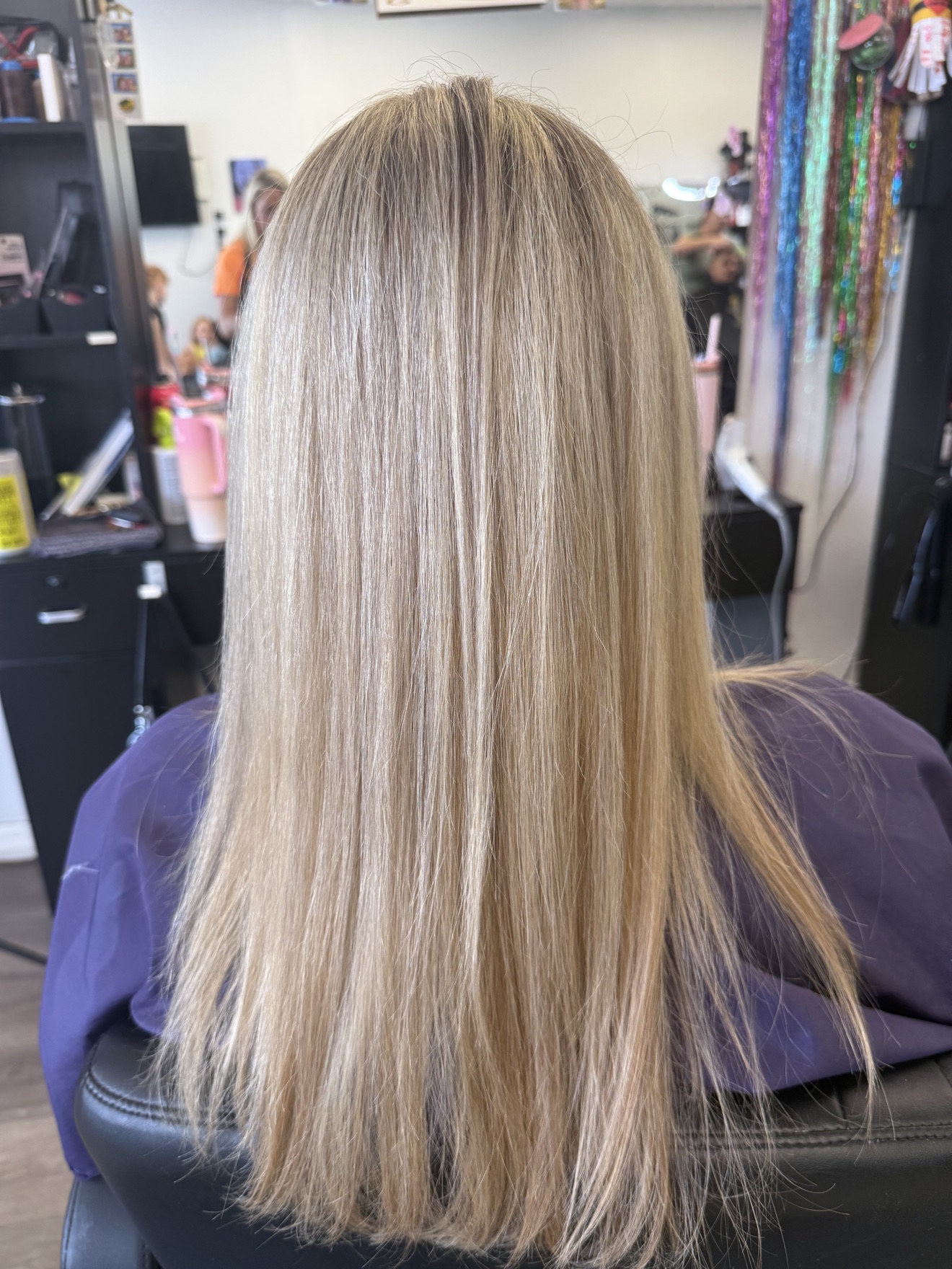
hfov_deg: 56.8
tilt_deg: -21.4
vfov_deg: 71.6
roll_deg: +1.6
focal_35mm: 24
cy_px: 634
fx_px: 880
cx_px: 476
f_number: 1.78
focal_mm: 6.76
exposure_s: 1/120
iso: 80
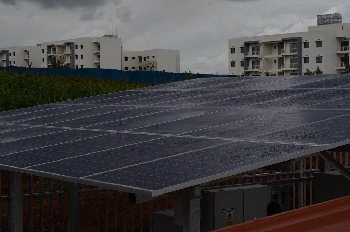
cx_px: 175
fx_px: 728
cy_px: 116
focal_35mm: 75
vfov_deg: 18.1
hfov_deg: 27.0
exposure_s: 1/320
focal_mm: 50
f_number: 9
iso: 100
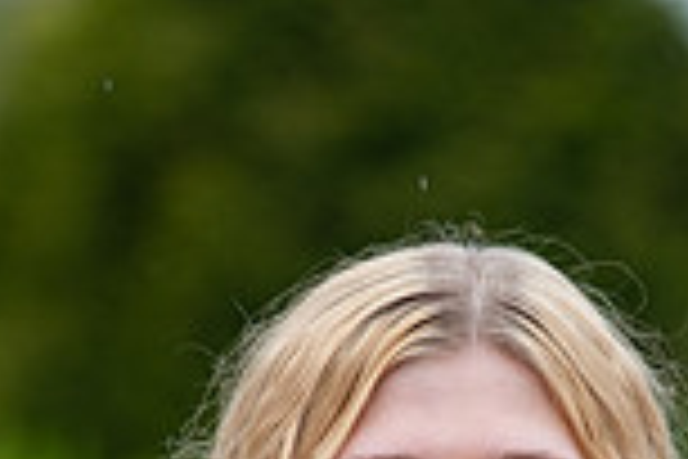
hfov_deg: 3.8
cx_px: 396
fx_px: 10472
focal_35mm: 548
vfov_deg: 2.5
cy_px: 1008
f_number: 2.8
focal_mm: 124.3
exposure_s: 1/1000
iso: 250
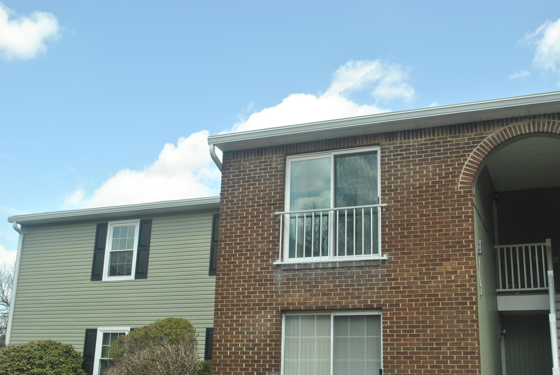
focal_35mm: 43
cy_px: 201
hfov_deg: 45.4
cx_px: 300
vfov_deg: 31.3
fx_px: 670
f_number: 6.3
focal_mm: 26
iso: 100
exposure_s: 1/200
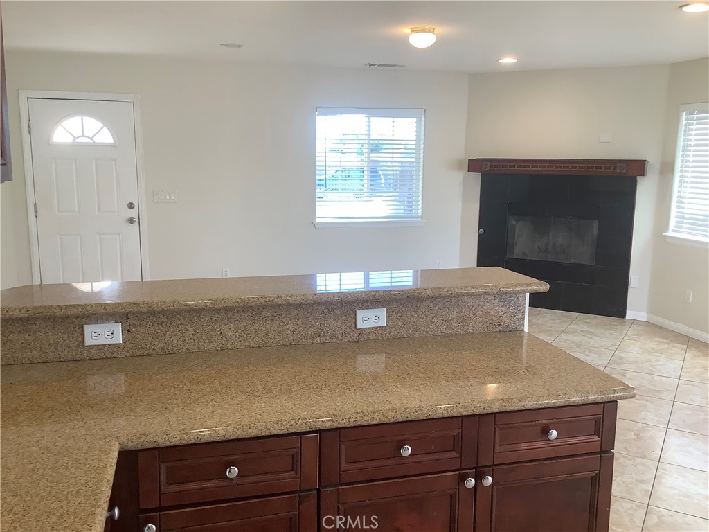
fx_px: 635
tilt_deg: -11.5
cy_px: 266
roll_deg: +1.2
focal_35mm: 31
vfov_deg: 45.4
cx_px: 354
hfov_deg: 58.4
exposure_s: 1/60
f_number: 2.4
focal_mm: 3.3
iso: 64
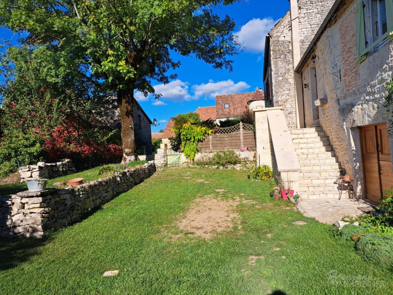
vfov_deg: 56.8
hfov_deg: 71.6
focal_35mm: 24
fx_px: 272
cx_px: 196
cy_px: 148
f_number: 1.8
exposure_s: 1/1449
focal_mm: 5.23
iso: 50
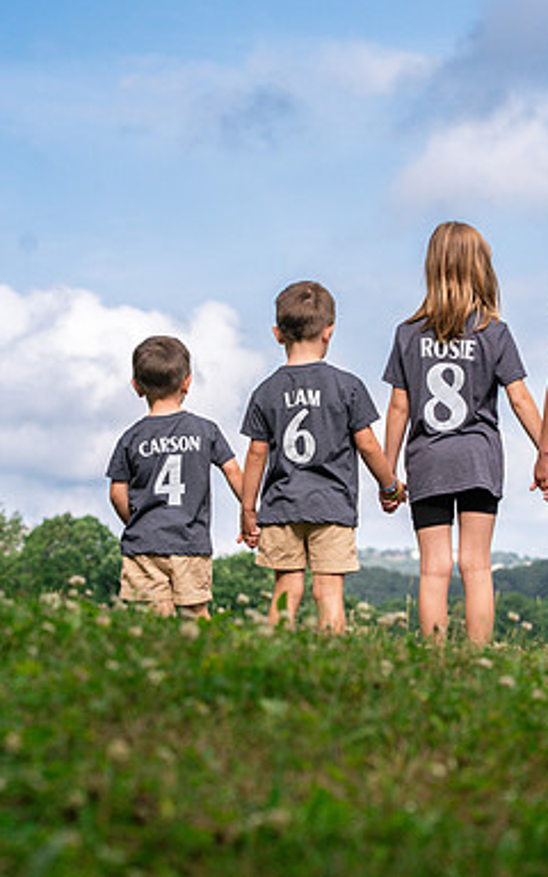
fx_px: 3130
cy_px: 440
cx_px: 386
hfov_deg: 10.0
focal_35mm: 131
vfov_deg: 15.9
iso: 400
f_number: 5.6
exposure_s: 1/1600
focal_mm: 85
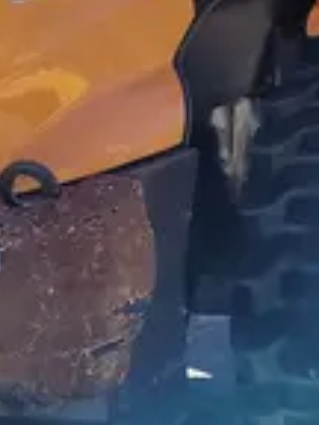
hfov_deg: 11.2
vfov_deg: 14.9
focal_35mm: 132
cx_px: 151
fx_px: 1622
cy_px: 176
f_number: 1.8
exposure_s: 1/1868
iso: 40
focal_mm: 5.4
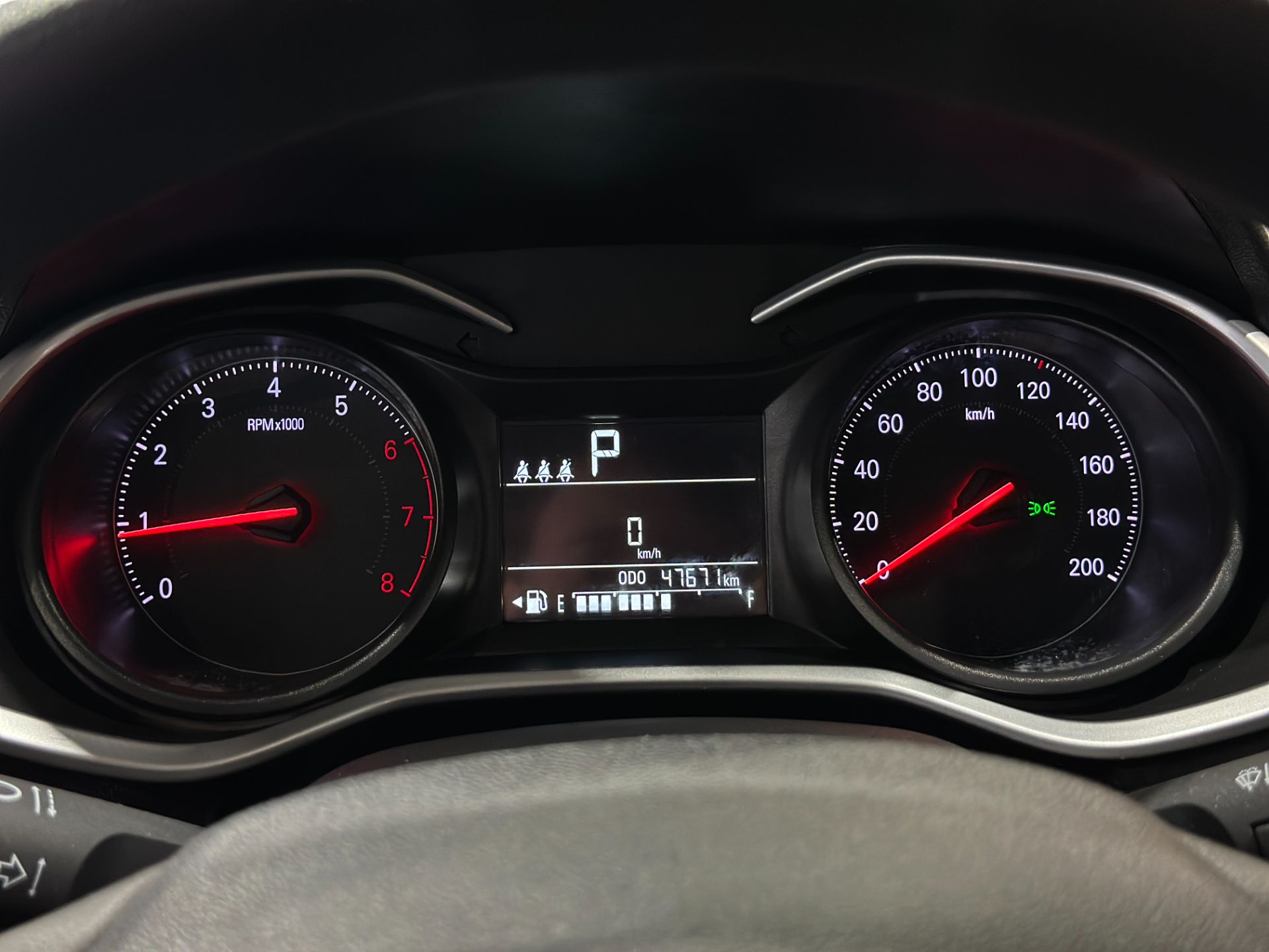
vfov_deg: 30.3
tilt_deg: -14.6
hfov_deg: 39.7
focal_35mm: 48
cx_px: 634
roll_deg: +1.1
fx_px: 1760
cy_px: 476
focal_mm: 6.86
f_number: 1.78
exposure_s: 1/40
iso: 400
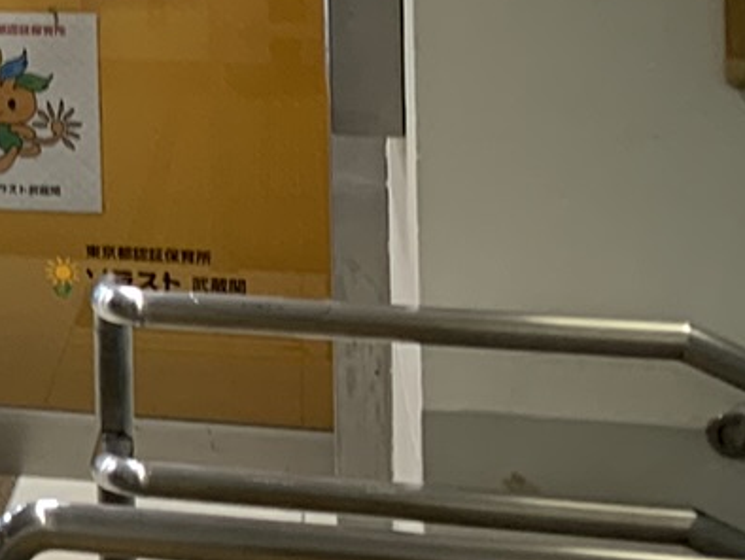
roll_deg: +2.0
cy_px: -210
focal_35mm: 135
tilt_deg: +1.6
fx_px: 2907
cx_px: -1169
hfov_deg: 11.5
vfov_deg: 10.7
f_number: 1.8
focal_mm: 4.25
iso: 40
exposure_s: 1/100
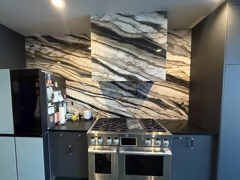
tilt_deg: -4.0
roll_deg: -0.1
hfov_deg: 98.0
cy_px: 95
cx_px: 112
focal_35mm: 15
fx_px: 104
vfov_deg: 81.7
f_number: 2.2
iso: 640
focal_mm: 2.22
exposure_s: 1/60
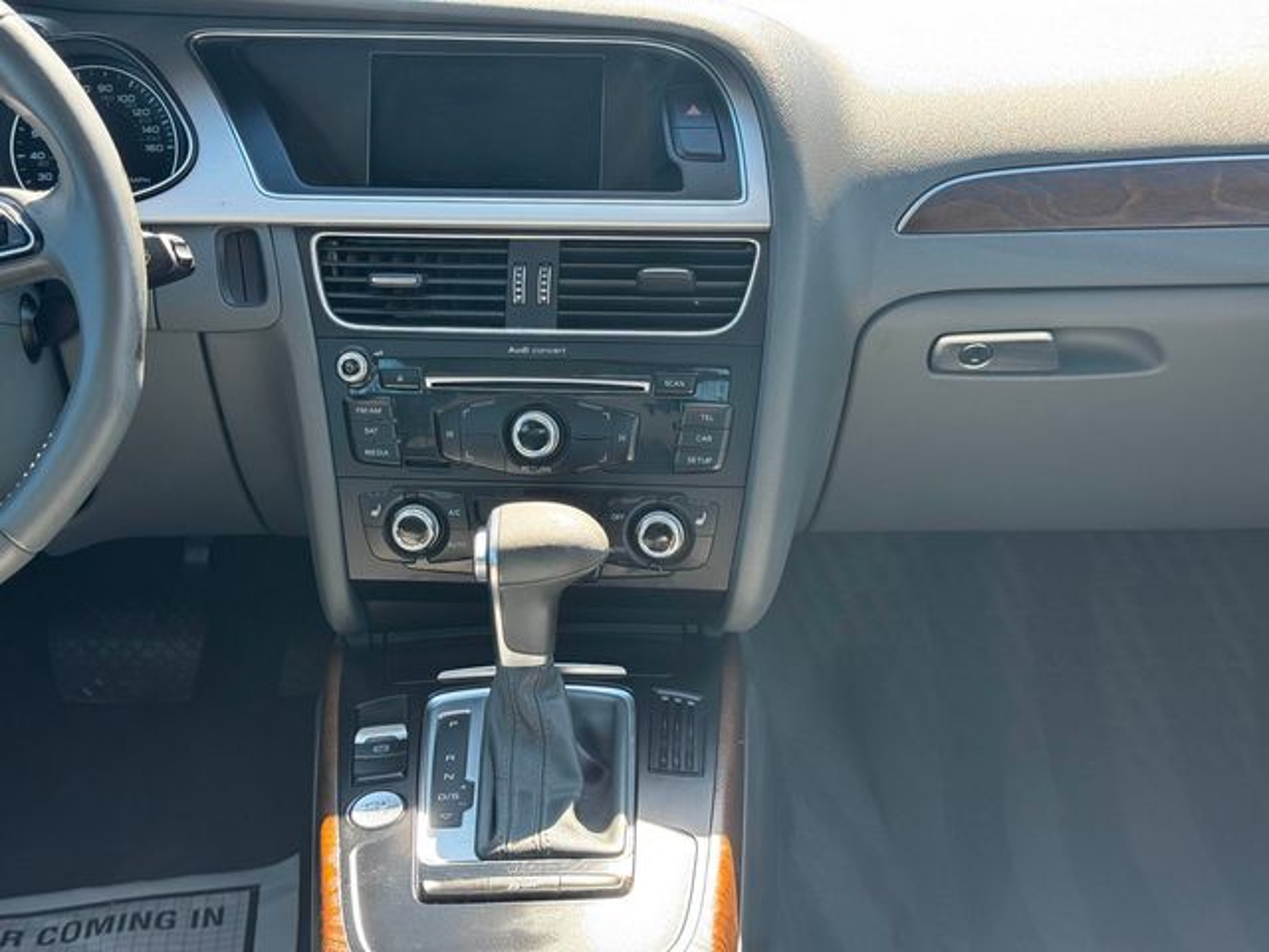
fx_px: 1760
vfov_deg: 30.3
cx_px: 634
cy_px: 476
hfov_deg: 39.7
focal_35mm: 48
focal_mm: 6.76
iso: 64
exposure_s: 1/214
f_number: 1.78
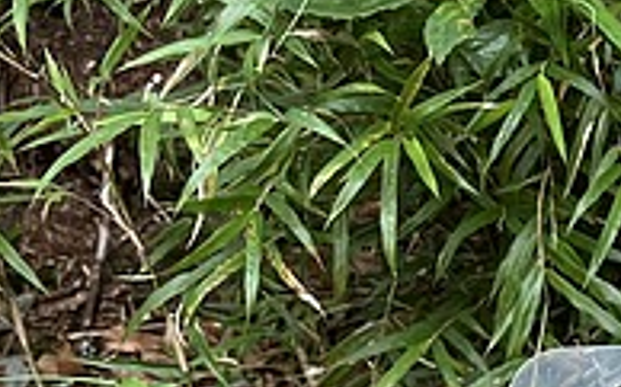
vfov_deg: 11.6
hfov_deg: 16.6
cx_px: 1012
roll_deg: +0.9
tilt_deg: -19.3
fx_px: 1878
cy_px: 411
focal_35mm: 111
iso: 32
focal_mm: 5.1
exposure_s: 1/140
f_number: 1.6
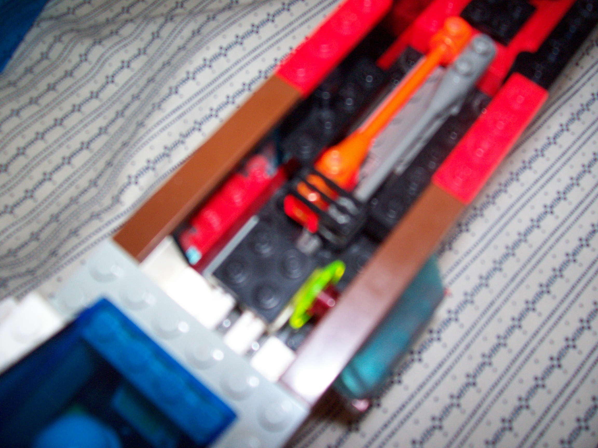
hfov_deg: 54.0
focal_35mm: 34
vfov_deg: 41.8
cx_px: 299
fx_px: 587
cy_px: 224
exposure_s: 1/112
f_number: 2.7
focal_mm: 5.6
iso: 140
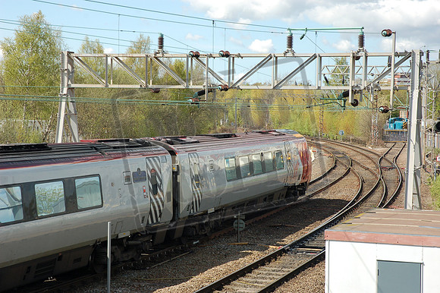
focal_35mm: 82
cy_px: 146
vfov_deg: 16.5
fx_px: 1008
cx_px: 220
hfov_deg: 24.6
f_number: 8
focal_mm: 55
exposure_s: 1/250
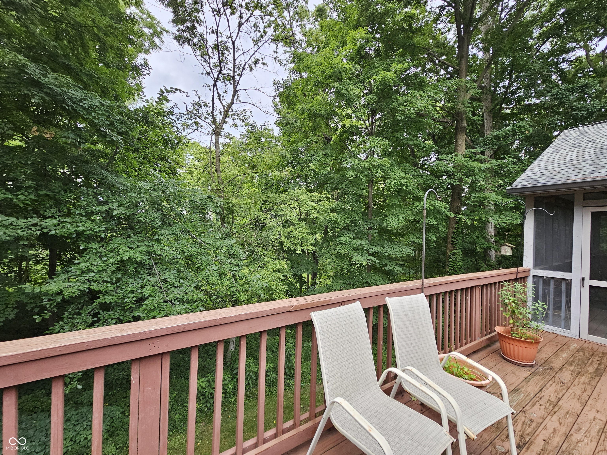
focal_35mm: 13
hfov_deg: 106.2
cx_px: 304
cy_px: 228
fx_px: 228
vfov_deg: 89.9
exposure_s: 1/207
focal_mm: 2.2
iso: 160
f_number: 2.2
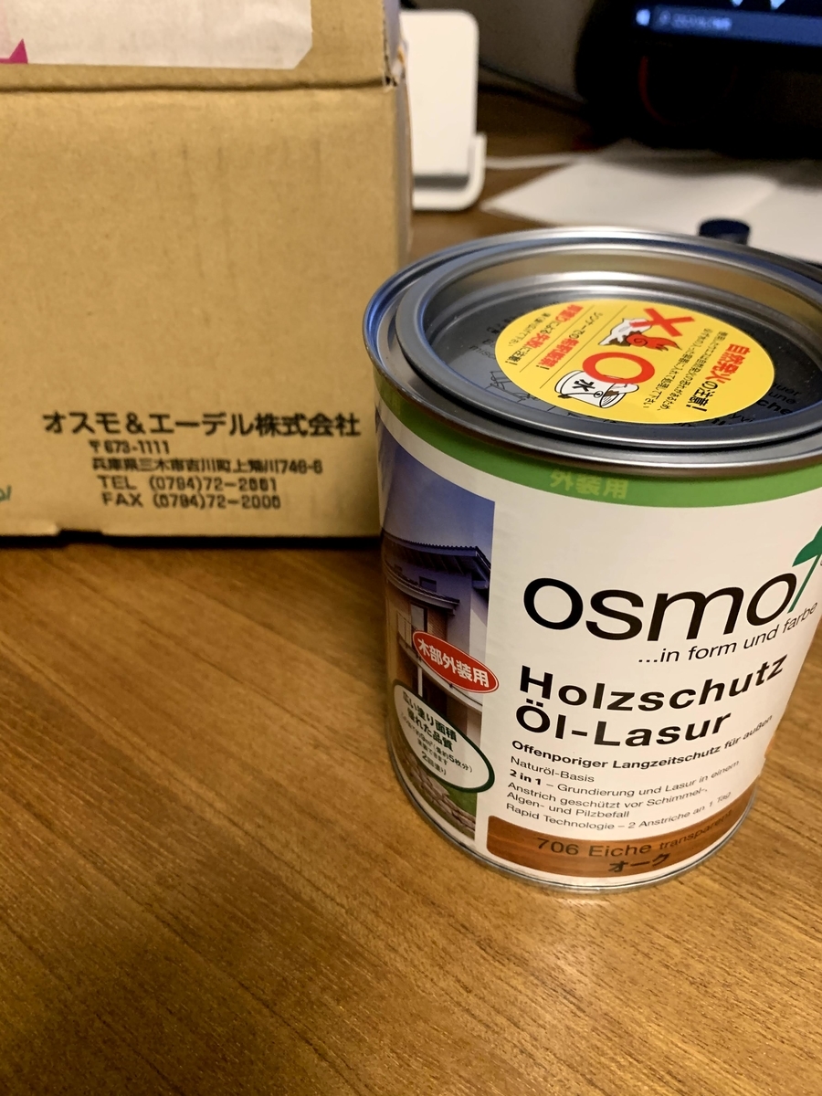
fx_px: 823
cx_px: 411
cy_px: 548
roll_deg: +0.9
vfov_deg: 67.3
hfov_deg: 53.1
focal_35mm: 26
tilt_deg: -39.2
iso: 320
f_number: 1.8
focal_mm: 4.25
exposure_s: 1/60
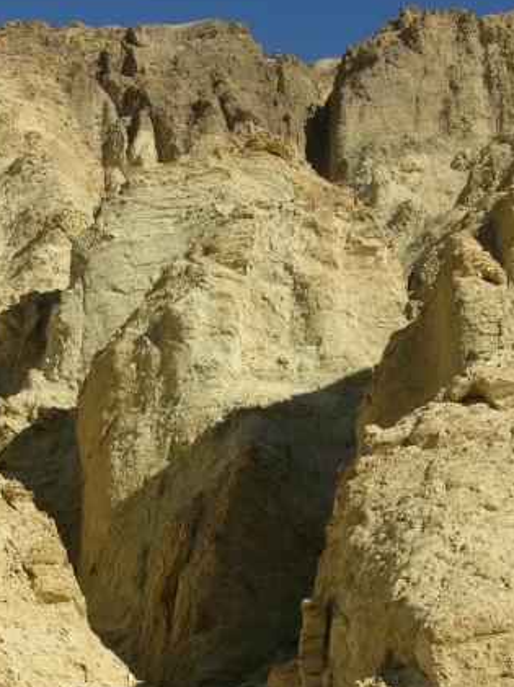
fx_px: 1666
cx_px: 189
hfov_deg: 17.5
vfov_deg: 22.9
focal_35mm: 84
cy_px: 576
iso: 50
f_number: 6.7
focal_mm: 11.6
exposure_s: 1/253
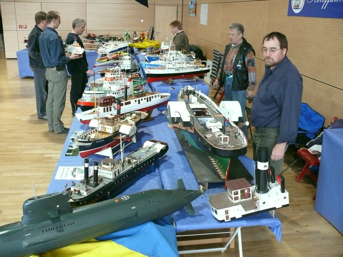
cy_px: 128
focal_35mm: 35
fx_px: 347
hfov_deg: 52.6
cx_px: 172
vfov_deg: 40.7
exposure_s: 1/40
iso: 400
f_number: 2.8
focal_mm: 7.4
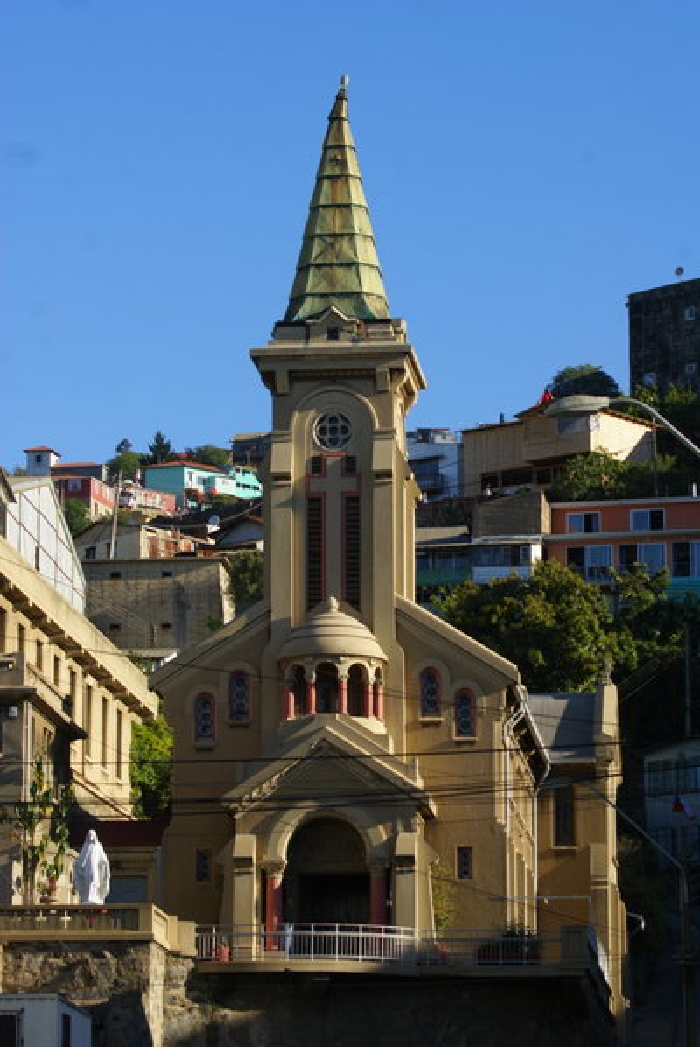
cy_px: 524
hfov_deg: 10.8
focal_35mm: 128
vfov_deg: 16.1
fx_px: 3710
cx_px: 350
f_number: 9
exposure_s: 1/200
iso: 100
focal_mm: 85
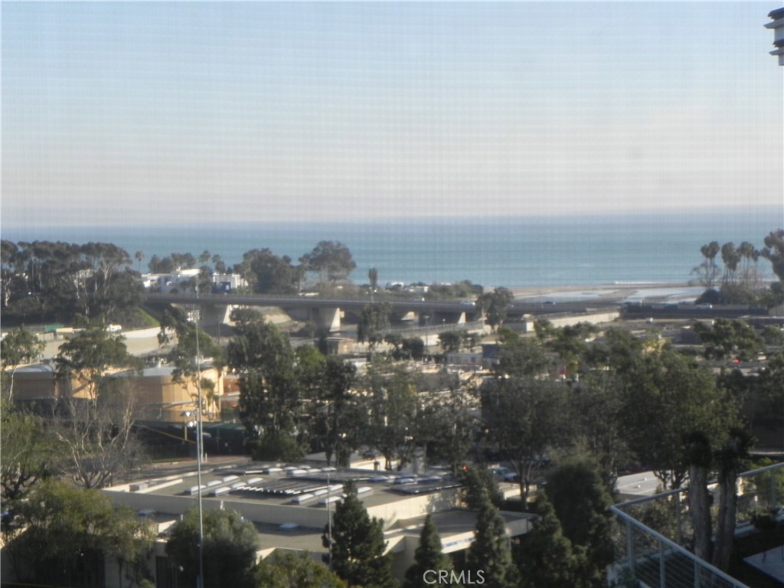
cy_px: 294
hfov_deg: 23.0
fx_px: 1925
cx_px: 392
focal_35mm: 85
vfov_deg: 17.4
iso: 160
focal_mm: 15.1
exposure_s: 1/644
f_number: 4
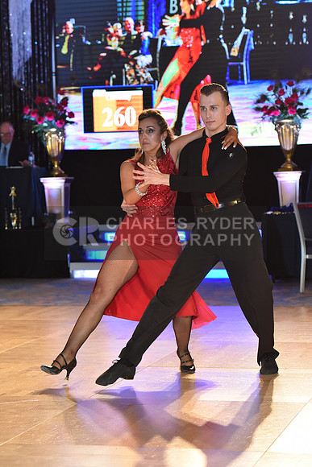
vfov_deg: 20.0
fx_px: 1325
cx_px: 156
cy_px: 234
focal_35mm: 102
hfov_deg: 13.4
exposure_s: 1/250
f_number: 5
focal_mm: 102
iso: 2000
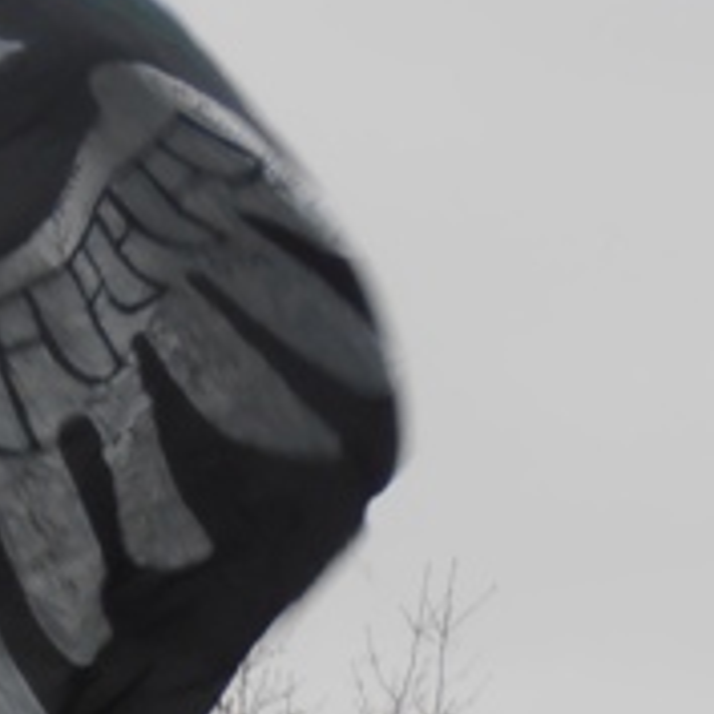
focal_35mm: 550
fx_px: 12835
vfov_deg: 3.2
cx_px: -726
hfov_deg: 3.2
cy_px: 444
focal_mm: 24.39
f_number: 5.8
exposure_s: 1/125
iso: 80
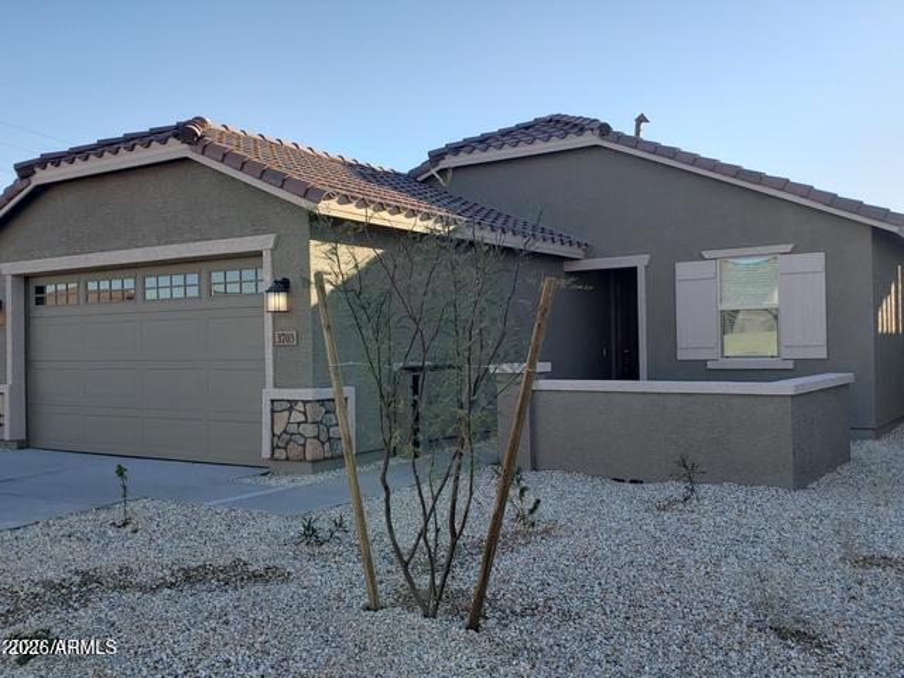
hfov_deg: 67.3
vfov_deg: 53.1
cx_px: 452
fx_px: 679
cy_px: 339
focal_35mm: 26
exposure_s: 1/653
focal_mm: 4.3
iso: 50
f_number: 2.4
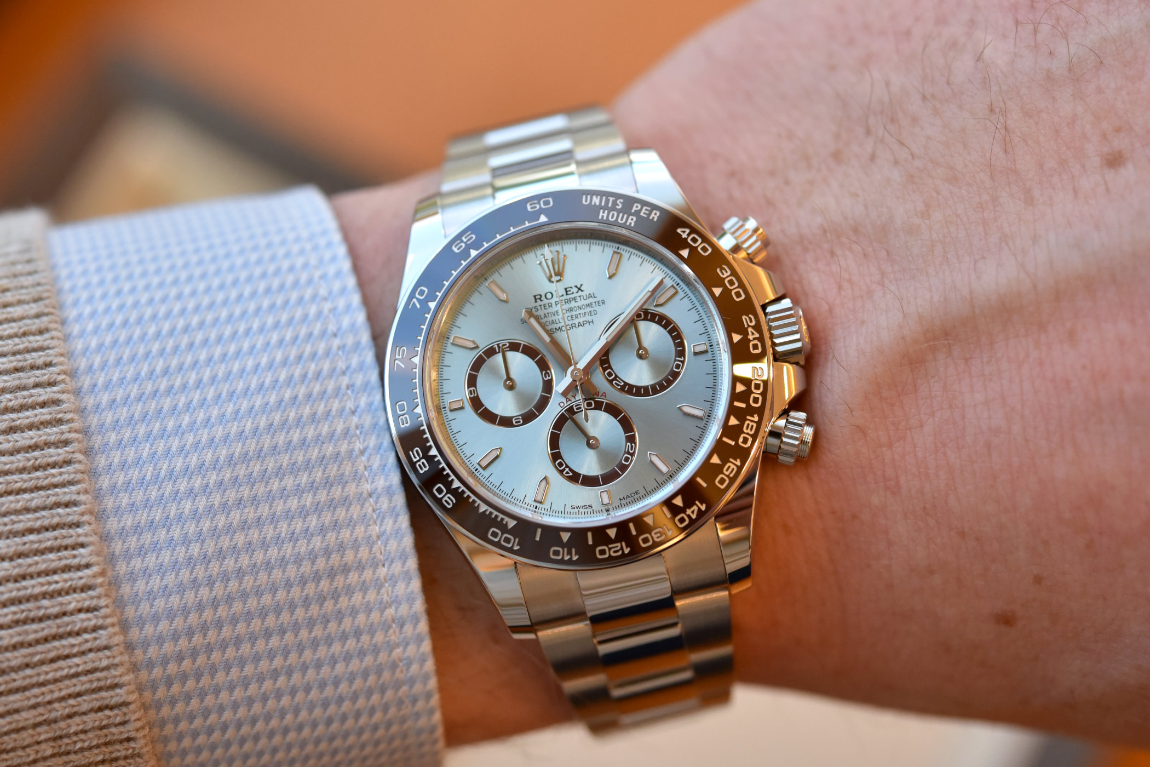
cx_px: 575
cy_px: 384
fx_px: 1917
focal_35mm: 60
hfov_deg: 33.4
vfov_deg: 22.6
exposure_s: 1/400
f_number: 5.6
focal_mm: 60
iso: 2000
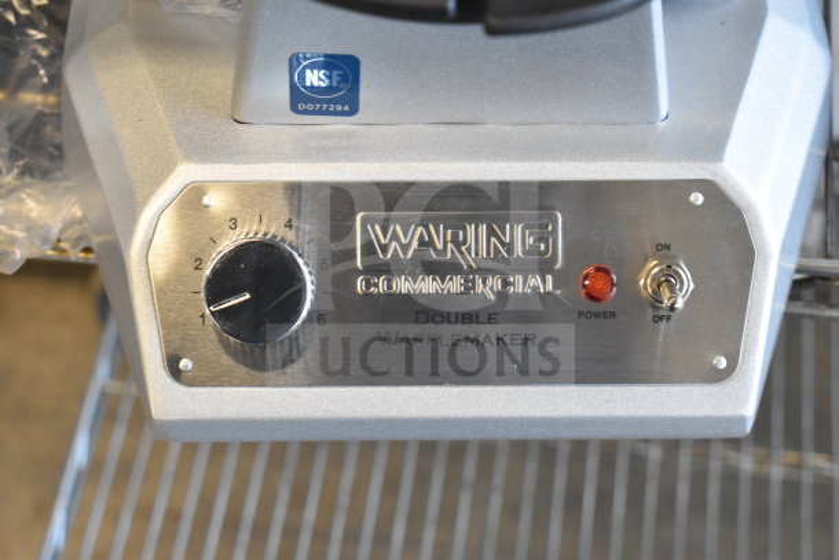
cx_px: 420
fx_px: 1678
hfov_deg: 28.1
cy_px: 280
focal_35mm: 72
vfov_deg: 18.9
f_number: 5.3
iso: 2800
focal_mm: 48
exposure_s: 1/80
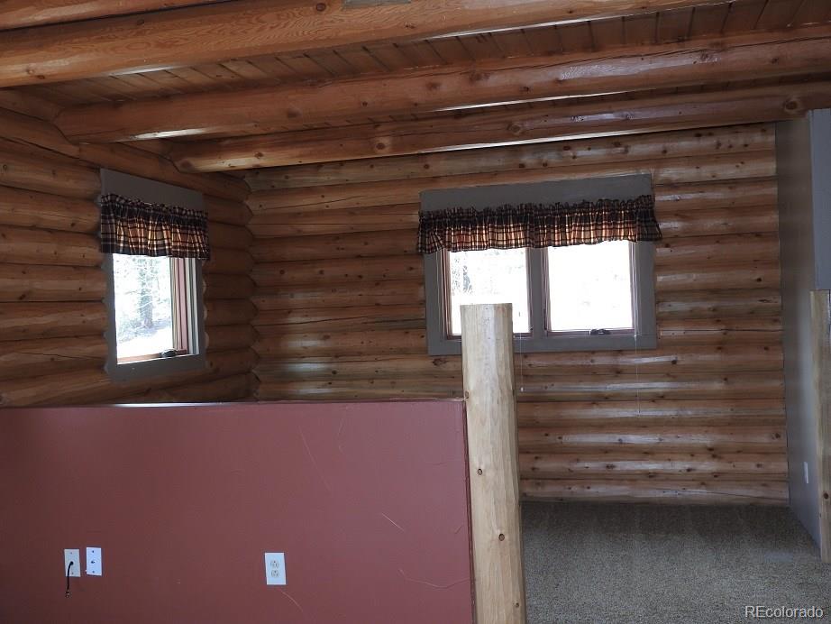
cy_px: 312
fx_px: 840
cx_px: 416
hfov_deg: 52.6
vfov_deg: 40.7
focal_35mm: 35
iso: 100
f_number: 3.8
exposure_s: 1/30
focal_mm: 6.3
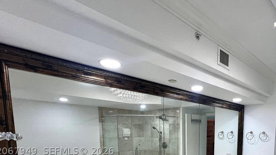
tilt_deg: -6.7
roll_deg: -0.4
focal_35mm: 22
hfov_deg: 77.0
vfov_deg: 44.6
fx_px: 161
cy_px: 151
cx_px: 196
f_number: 1.8
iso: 80
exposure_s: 1/120
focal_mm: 1.57
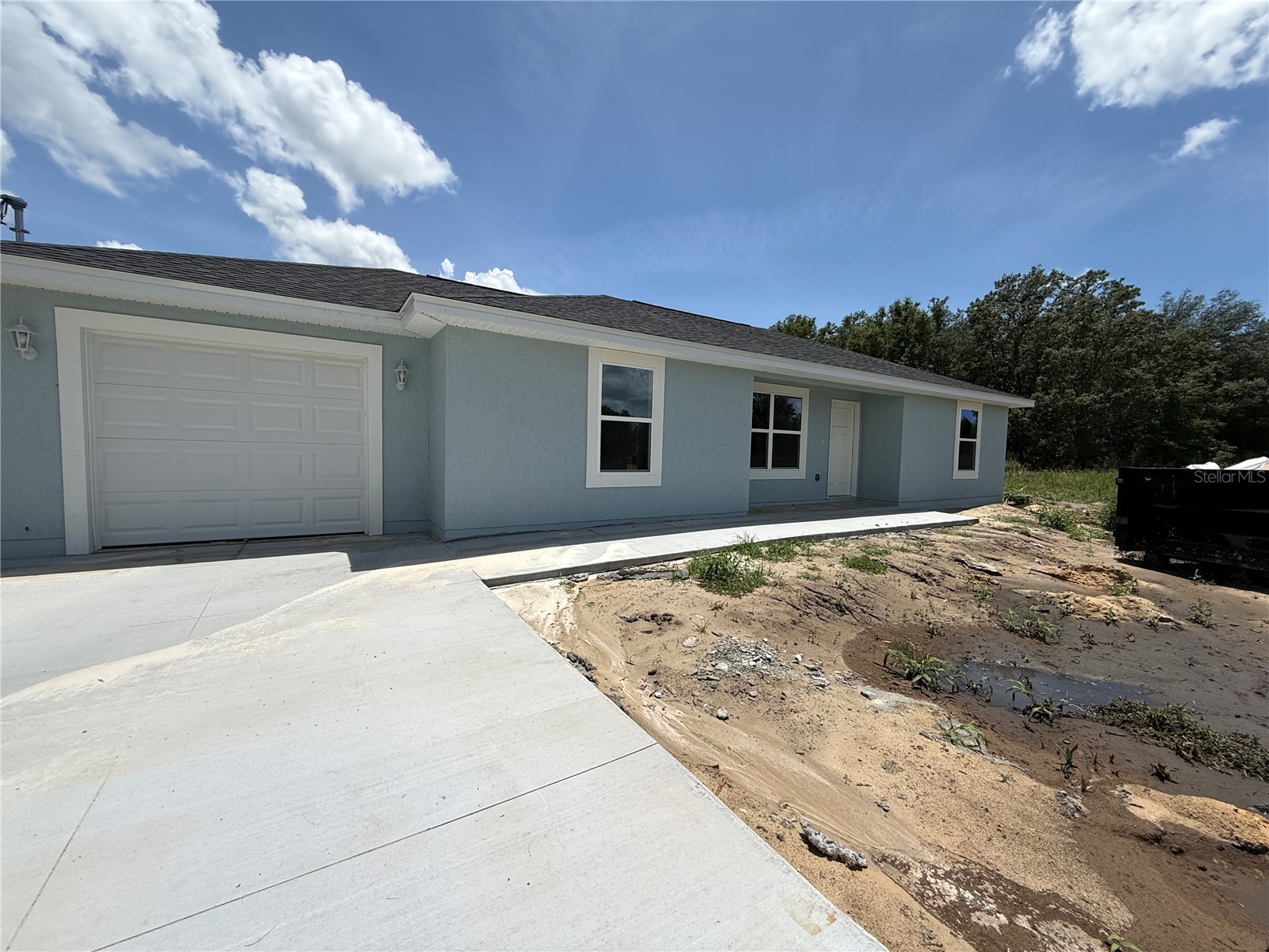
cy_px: 476
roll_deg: -1.2
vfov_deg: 85.7
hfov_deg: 102.1
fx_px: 513
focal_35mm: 14
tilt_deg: -3.0
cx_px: 634
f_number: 2.2
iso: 50
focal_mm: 2.22
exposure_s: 1/4149
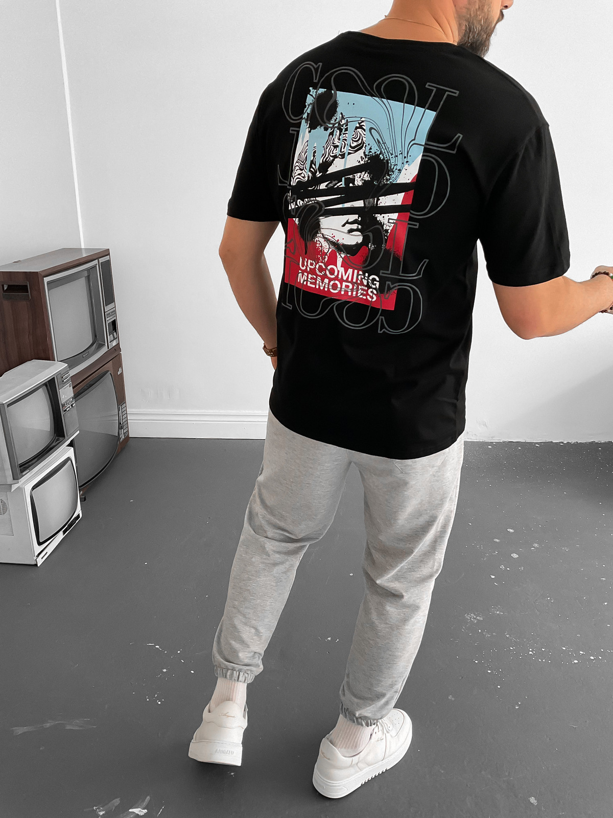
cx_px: 306
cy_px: 409
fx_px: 685
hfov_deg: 48.2
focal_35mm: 29
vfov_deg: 61.7
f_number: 1.8
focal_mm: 3
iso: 100
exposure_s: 1/60
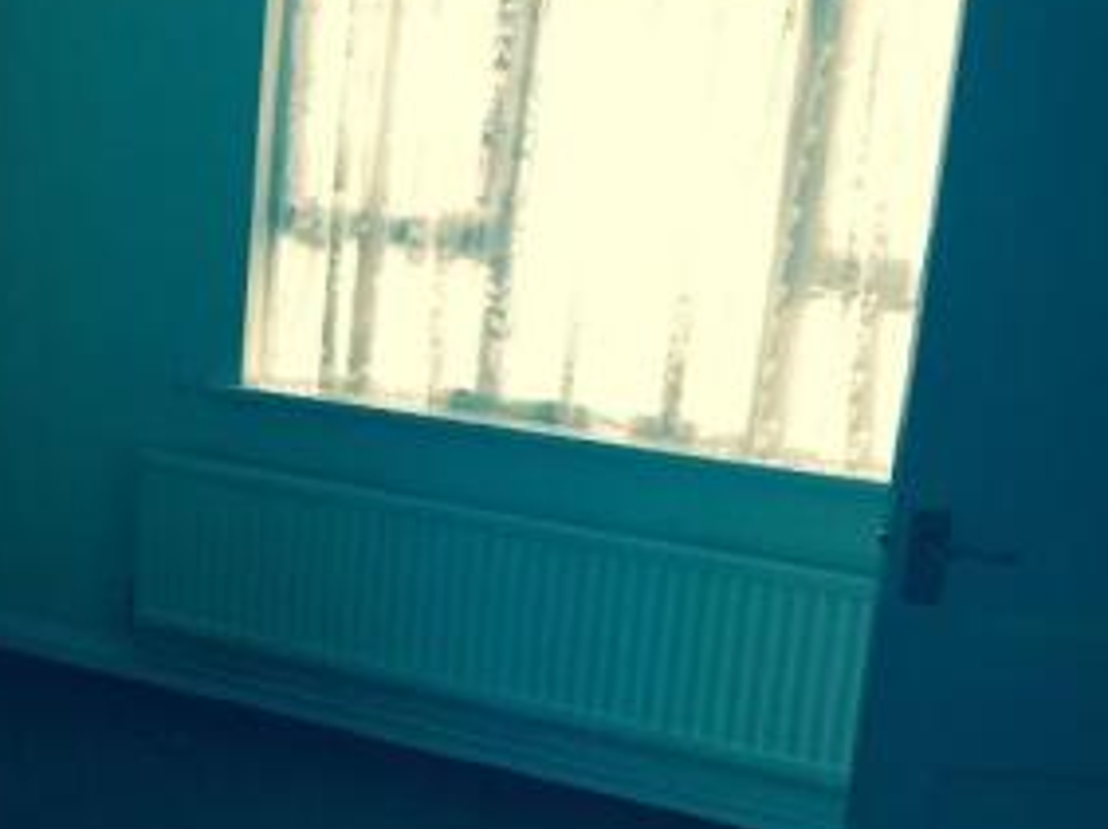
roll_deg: -2.7
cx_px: 22
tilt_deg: -14.6
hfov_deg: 30.2
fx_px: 1919
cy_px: 489
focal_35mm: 60
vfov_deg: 24.3
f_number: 2.2
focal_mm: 4.15
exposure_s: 1/30
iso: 32
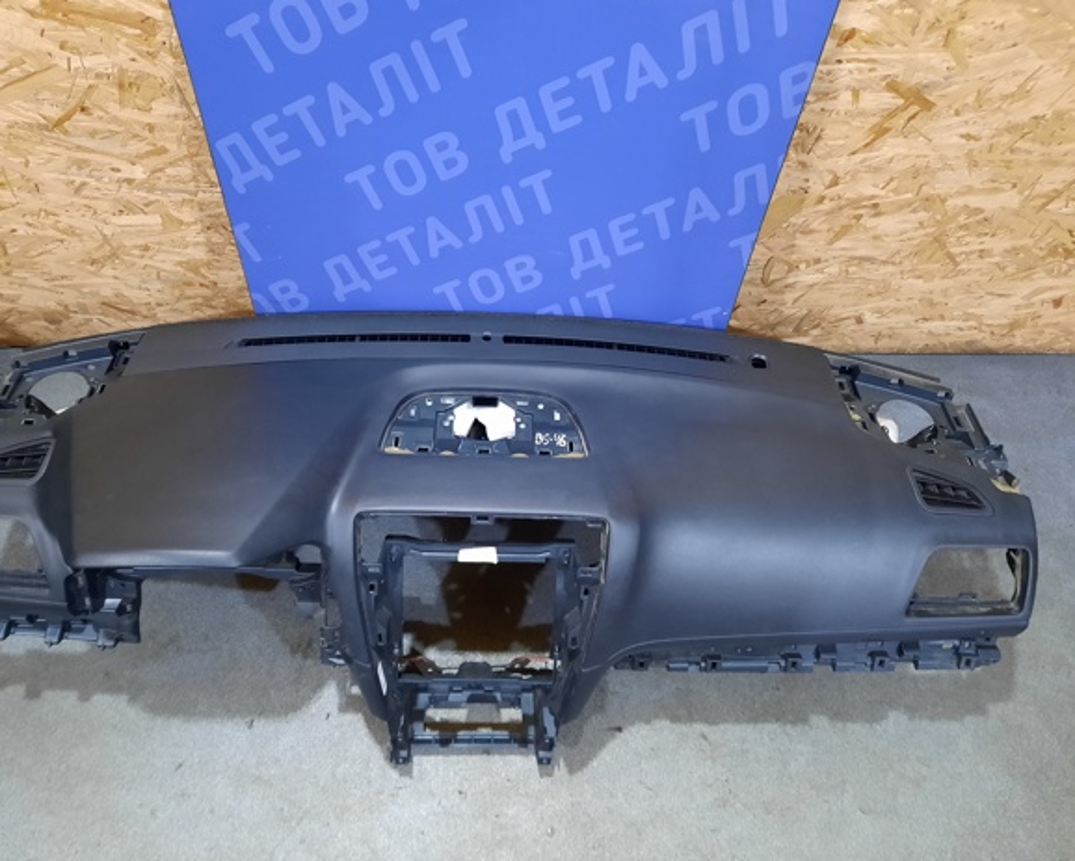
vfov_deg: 53.2
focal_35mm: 27
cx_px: 482
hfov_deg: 63.9
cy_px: 435
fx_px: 859
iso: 640
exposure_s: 1/25
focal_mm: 4.6
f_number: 2
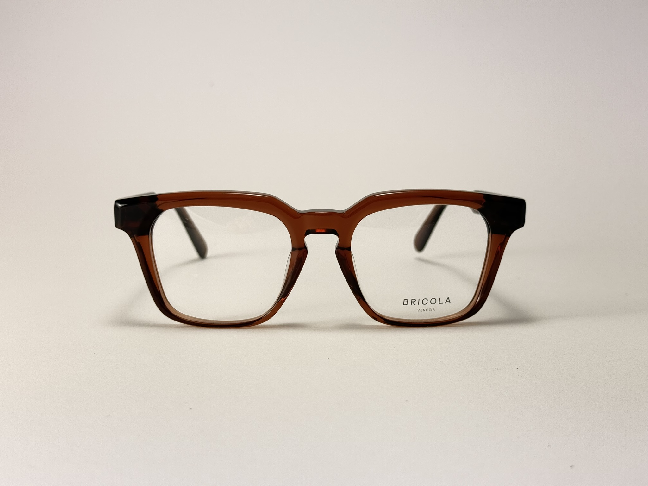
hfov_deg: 39.7
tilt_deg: -7.6
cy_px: 243
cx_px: 324
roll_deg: -0.1
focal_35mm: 48
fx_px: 899
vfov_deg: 30.3
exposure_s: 1/299
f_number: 1.78
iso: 100
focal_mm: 6.76
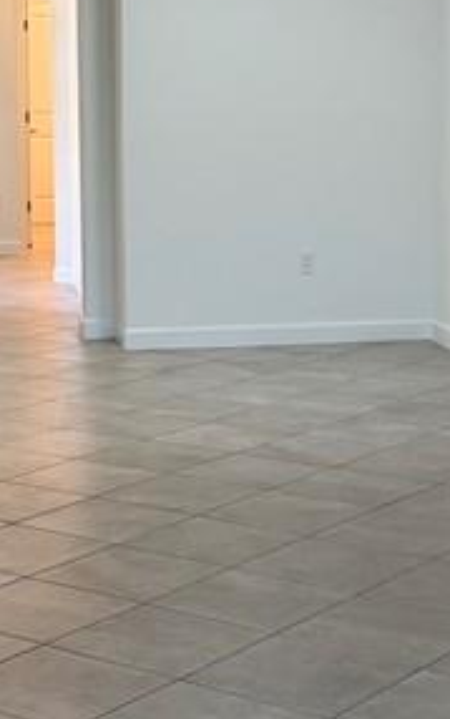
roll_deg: +1.0
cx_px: 75
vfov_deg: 22.8
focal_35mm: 91
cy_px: 362
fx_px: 1784
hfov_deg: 14.3
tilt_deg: -9.7
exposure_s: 1/120
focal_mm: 6.76
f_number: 1.78
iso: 160
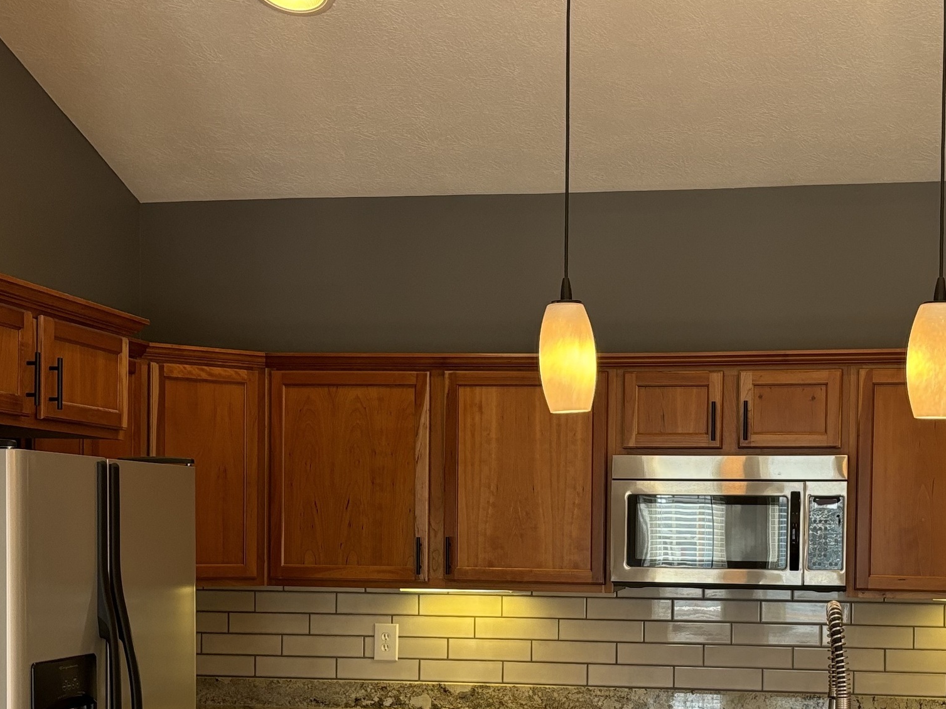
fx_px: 1448
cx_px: 606
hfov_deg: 35.9
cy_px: 550
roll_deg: -1.3
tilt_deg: -1.3
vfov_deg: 27.1
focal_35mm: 53
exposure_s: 1/120
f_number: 1.6
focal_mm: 5.96
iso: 125
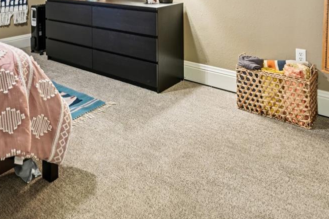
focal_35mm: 34
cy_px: -35
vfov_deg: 32.8
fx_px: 311
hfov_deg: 54.8
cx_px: 113
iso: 400
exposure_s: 1/3.33
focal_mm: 14
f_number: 8
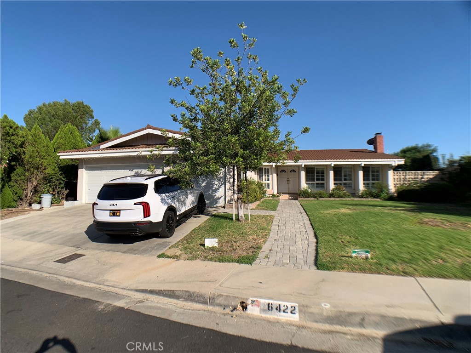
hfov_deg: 67.3
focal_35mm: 26
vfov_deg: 53.1
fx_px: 354
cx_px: 236
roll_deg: -1.3
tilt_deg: +4.0
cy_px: 176
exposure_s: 1/2257
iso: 25
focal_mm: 4.25
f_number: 1.8
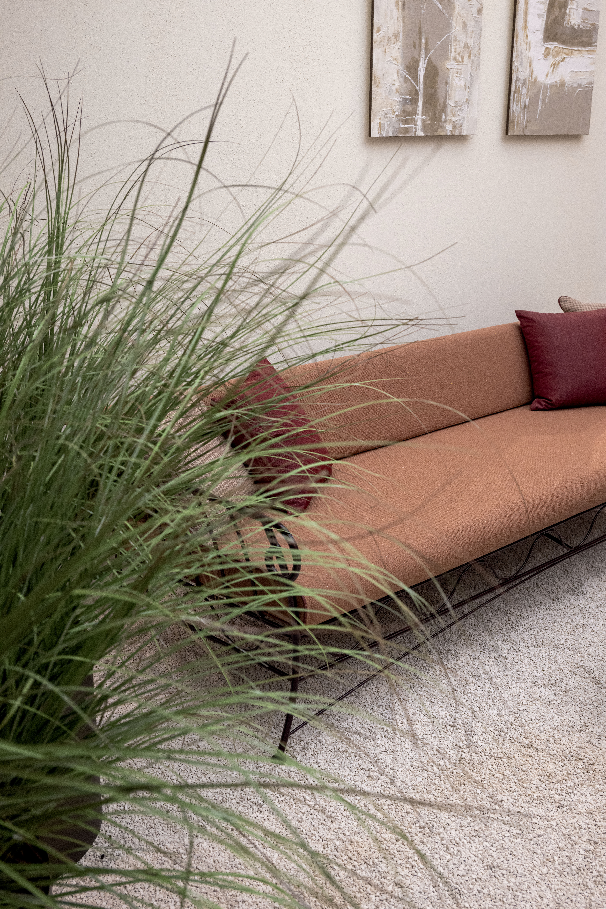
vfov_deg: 48.5
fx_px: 1010
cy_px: 454
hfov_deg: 33.4
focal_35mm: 40
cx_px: 303
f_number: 6.3
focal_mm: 40
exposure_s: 1/60
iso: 800
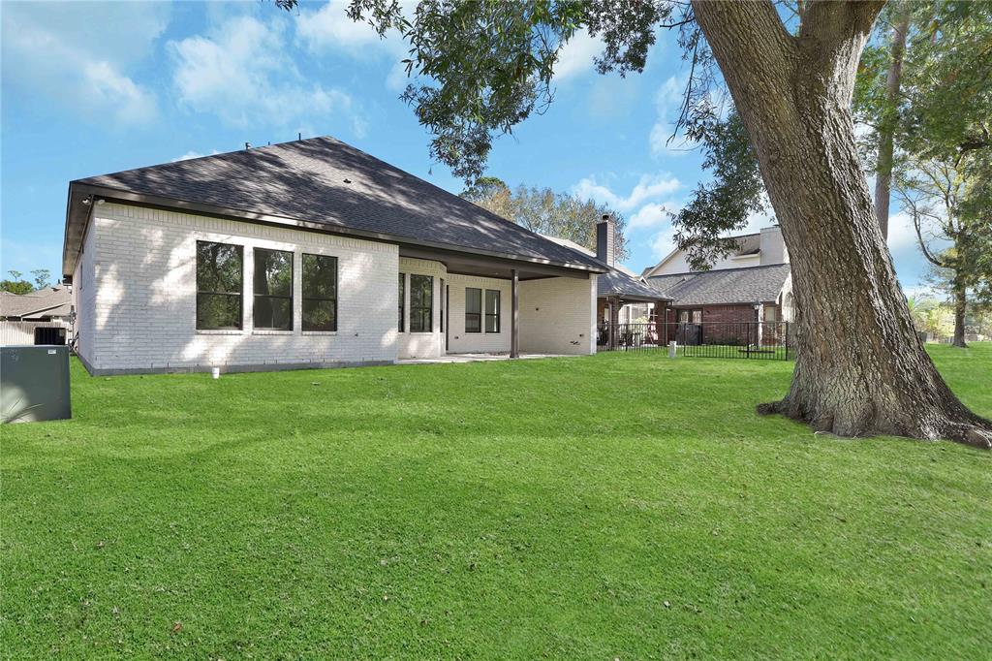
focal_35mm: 17
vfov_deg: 70.4
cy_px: 330
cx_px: 496
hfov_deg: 93.3
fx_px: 468
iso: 100
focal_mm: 17
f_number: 8
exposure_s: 1/80
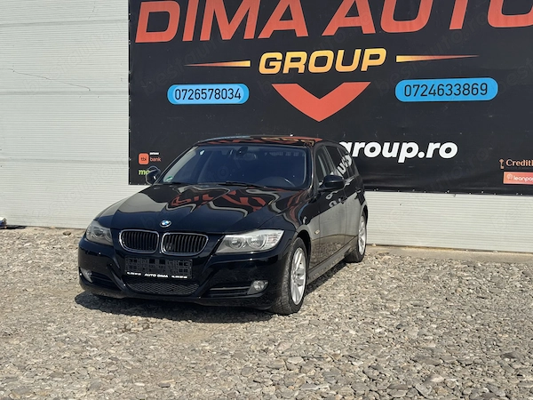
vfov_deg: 30.3
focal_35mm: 48
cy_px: 200
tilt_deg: -3.6
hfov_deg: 39.7
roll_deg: -0.9
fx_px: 739
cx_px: 266
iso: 64
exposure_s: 1/7092
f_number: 1.78
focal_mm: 6.76
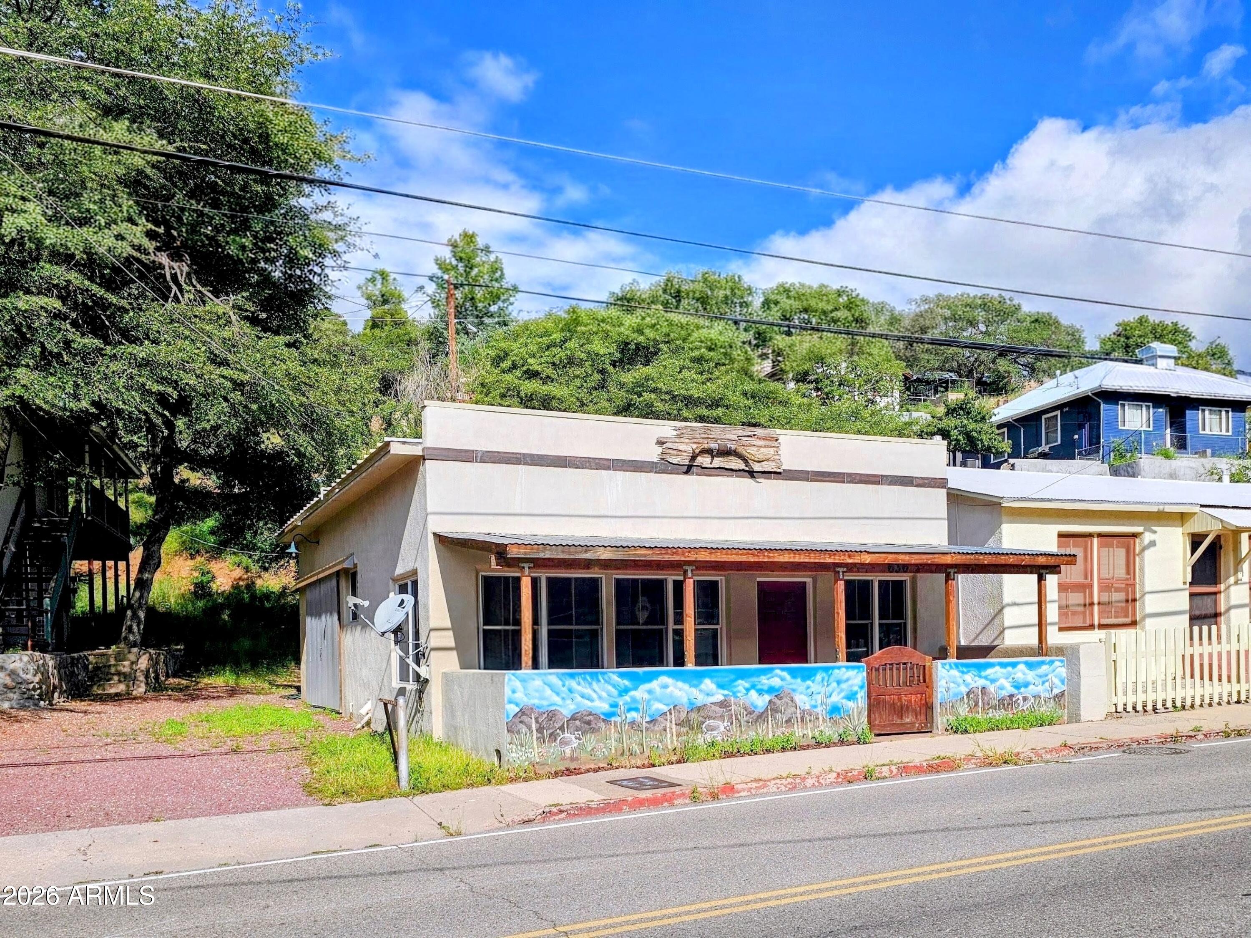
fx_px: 831
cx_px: 626
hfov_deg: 73.9
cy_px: 469
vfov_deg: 58.9
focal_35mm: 23
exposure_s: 1/1235
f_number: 1.7
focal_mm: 6.3
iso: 10
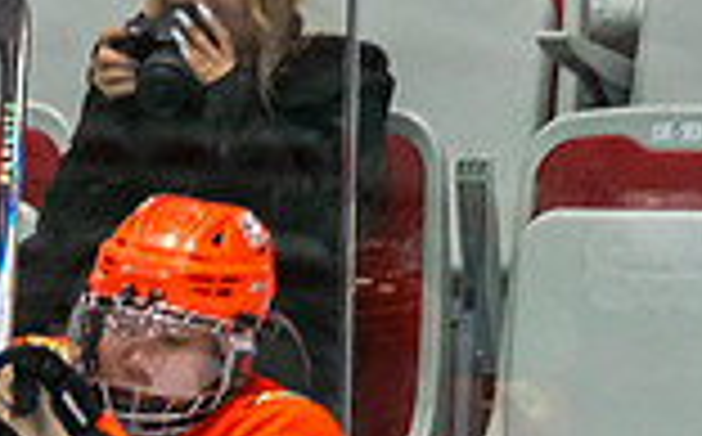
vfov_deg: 1.0
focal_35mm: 1277
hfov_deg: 1.6
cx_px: 42
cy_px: 1022
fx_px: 24396
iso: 1250
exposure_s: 1/640
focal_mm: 200
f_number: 2.8
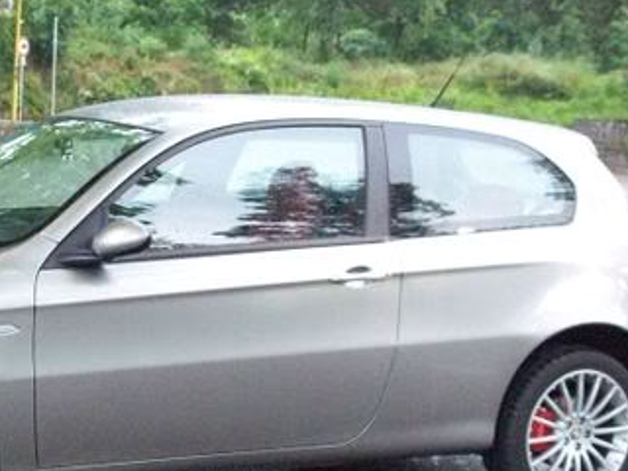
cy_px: 387
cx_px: 108
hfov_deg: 21.4
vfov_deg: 16.3
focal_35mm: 90
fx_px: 1633
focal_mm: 7.6
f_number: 3
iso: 482
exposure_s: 1/73.6
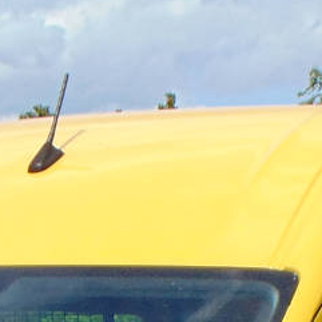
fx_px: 3094
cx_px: 99
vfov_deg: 5.8
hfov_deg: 6.0
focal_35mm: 294
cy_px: 728
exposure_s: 1/500
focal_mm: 9
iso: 80
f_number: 3.5
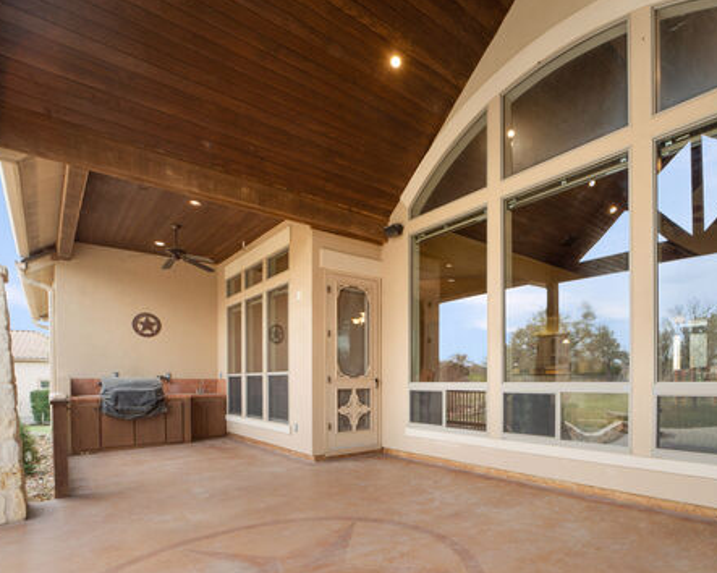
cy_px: 300
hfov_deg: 81.5
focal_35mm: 19
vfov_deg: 70.8
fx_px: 403
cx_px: 455
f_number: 8
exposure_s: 1/15
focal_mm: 14
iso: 160
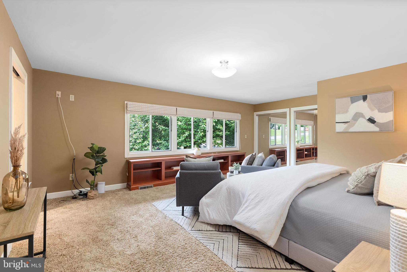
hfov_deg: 96.7
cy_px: 136
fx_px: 181
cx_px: 204
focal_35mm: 16
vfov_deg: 73.8
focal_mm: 16
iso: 320
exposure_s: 1/2.5
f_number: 6.3
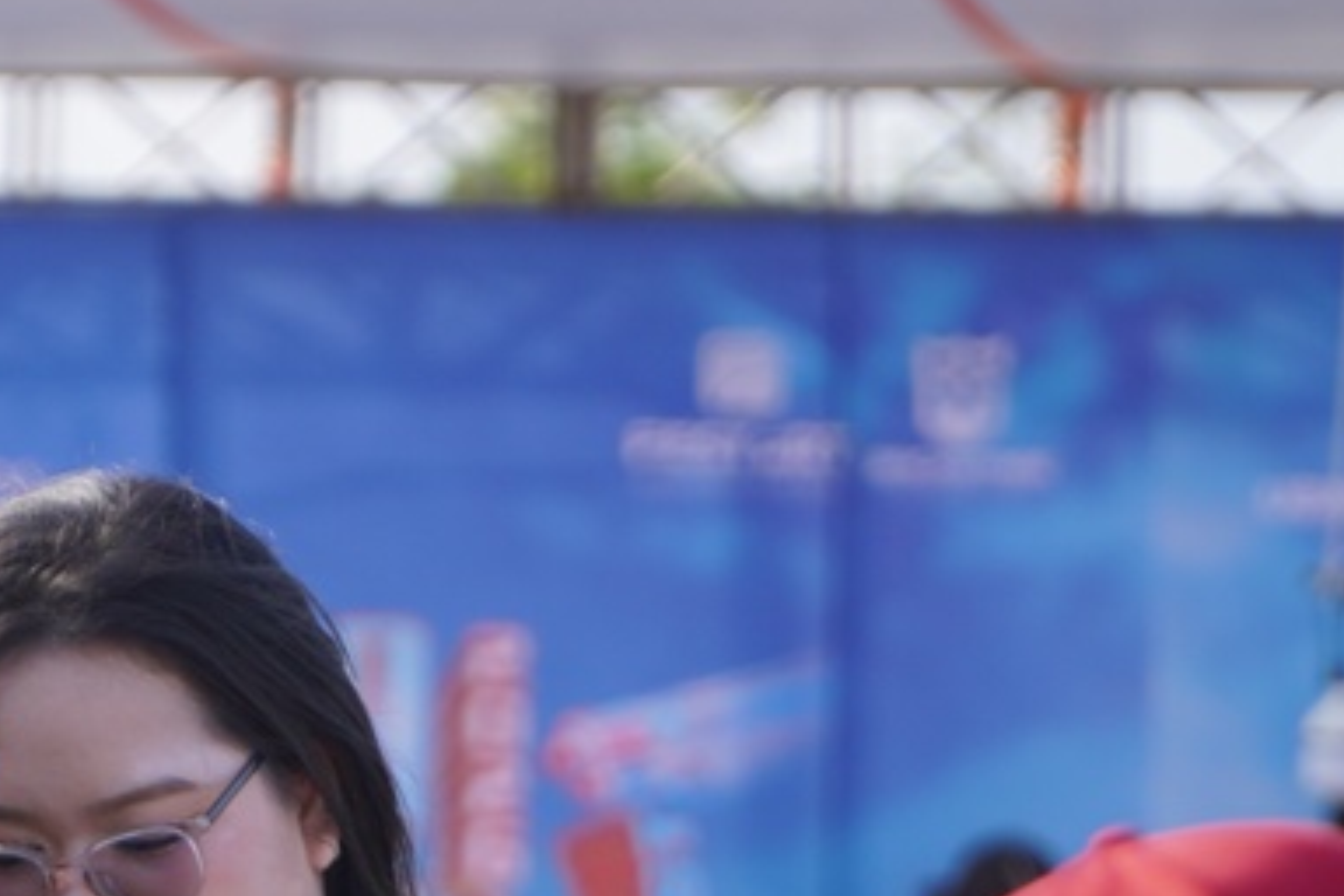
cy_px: 1106
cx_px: -340
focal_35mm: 492
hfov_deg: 4.2
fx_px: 18350
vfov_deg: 2.8
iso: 100
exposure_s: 1/320
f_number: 4
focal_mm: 105
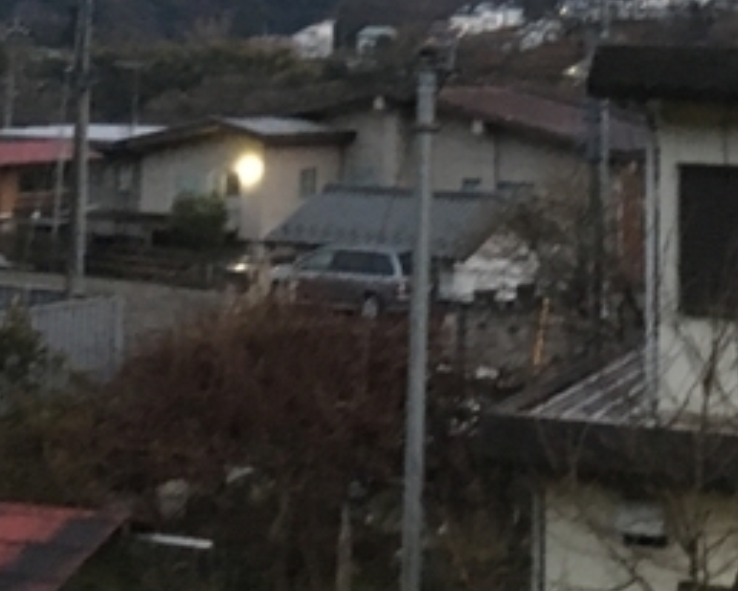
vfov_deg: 16.6
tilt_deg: +6.7
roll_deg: -1.2
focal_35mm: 88
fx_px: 1924
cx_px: 474
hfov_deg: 21.7
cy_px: -152
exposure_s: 1/15
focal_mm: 4.15
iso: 500
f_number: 2.2
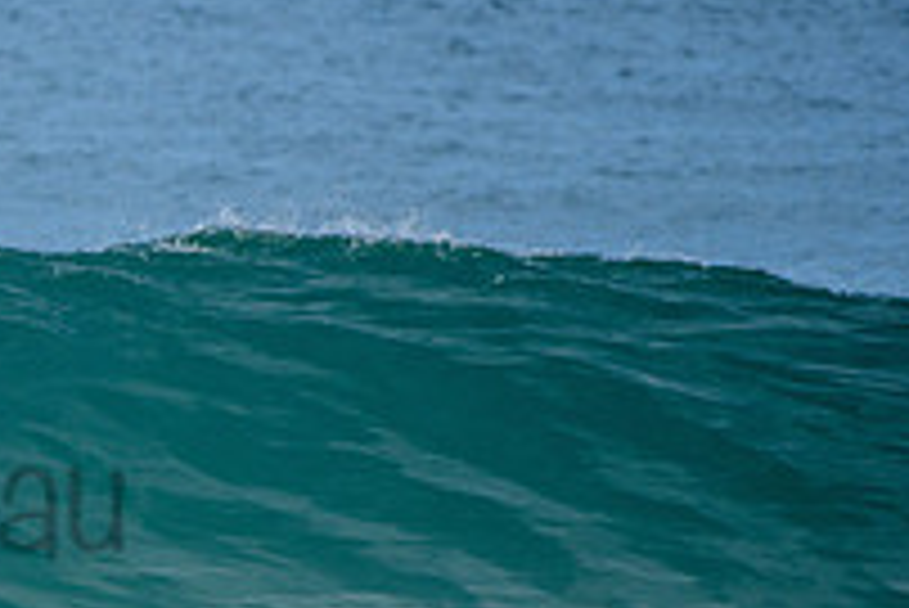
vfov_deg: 1.0
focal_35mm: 1437
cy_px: 448
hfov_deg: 1.4
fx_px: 36309
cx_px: -351
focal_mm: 500
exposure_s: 1/2500
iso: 250
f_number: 6.3
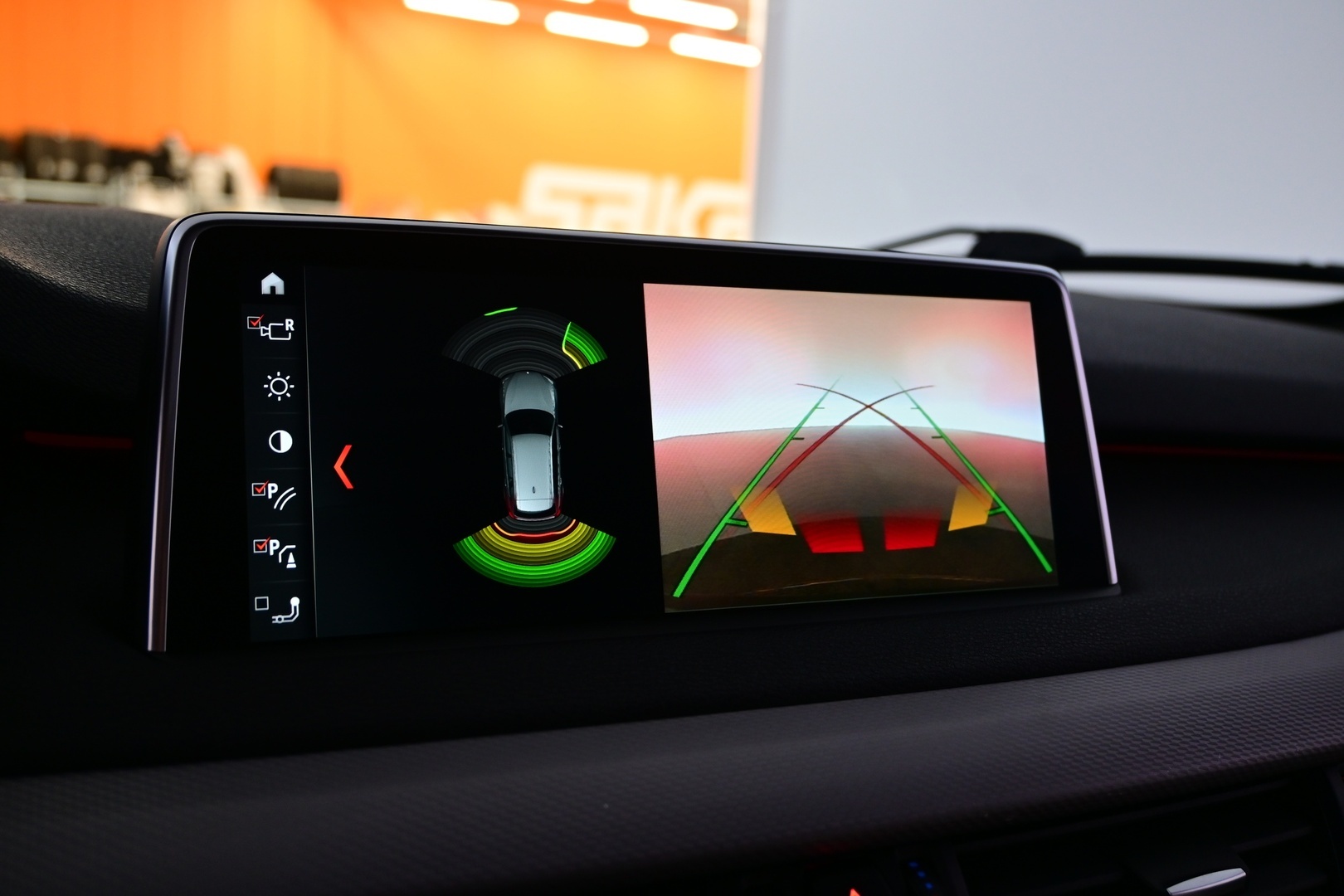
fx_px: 1232
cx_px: 672
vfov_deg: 40.0
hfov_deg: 57.2
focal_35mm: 33
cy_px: 448
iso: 500
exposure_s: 1/40
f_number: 4
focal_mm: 22
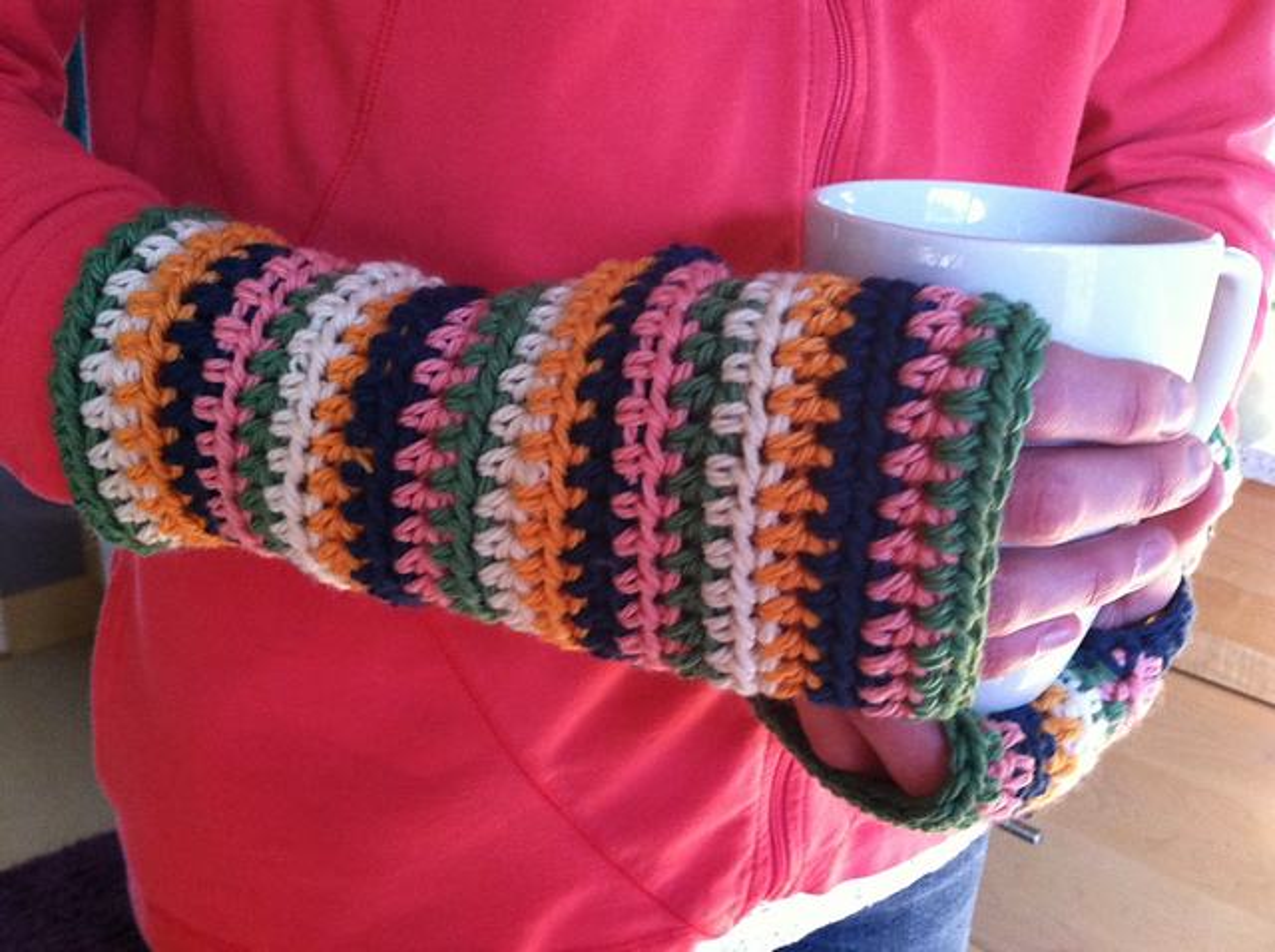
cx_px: 638
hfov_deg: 52.7
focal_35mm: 35
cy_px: 476
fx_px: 1287
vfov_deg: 40.6
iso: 320
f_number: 2.8
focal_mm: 3.85
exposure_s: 1/15
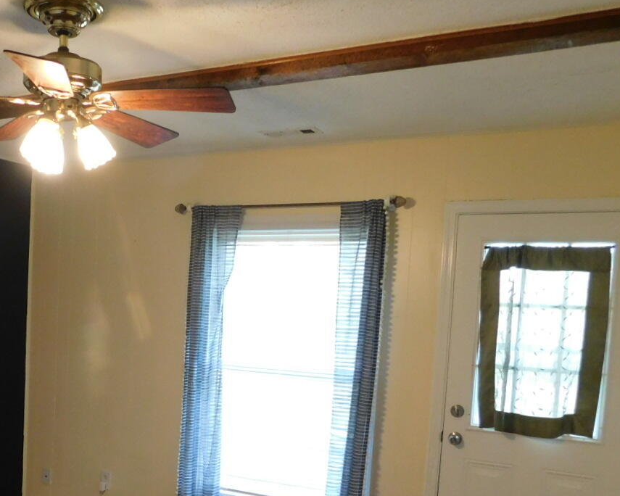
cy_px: 368
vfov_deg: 34.9
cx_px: 116
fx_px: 771
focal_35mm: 42
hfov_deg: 41.7
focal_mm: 4
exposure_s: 1/30
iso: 250
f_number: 3
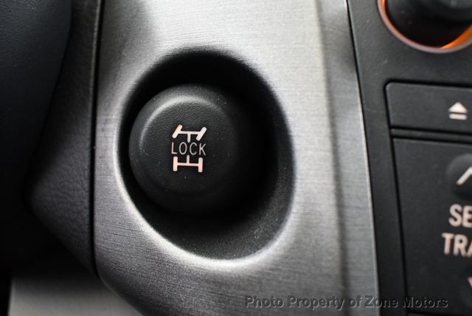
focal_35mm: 36
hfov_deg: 53.1
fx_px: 472
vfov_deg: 36.9
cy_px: 158
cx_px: 236
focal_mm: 18
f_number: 3.5
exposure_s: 1/80
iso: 3200
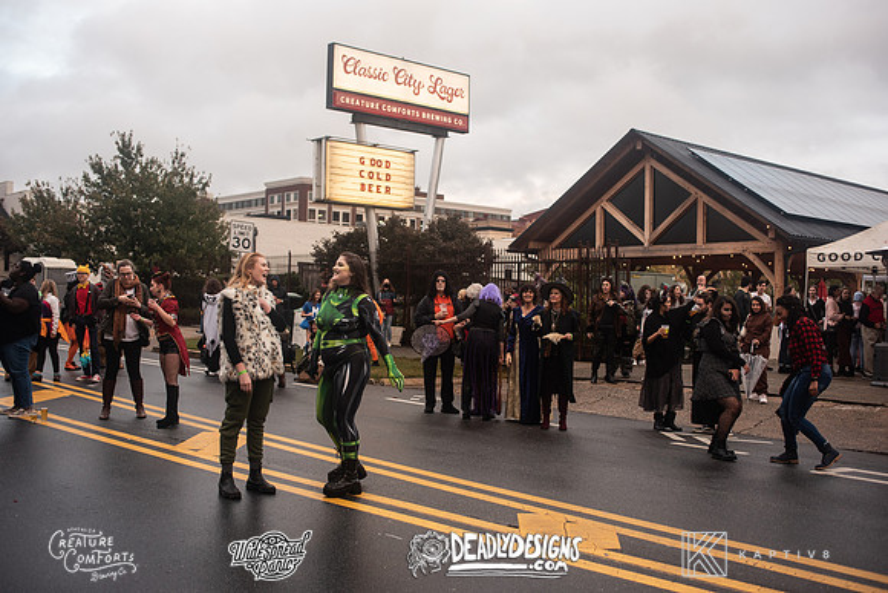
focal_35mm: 40
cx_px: 444
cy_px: 296
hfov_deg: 48.4
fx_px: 987
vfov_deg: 33.4
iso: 500
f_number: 3.5
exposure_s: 1/200
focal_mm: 40
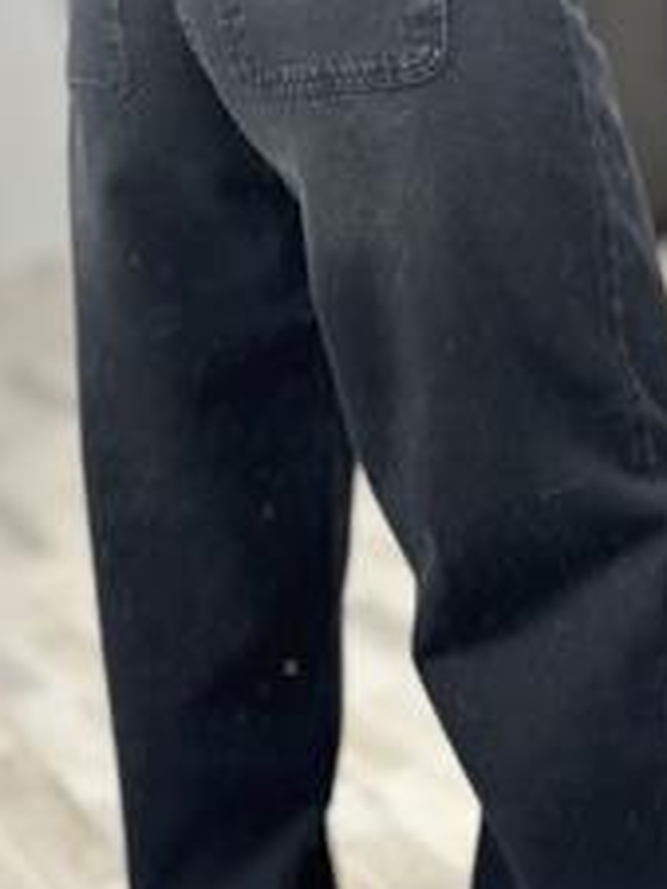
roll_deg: +9.6
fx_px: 2259
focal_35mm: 88
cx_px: 351
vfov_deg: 22.2
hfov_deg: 16.8
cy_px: 362
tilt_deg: -44.2
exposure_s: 1/50
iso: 125
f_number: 1.78
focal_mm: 6.86
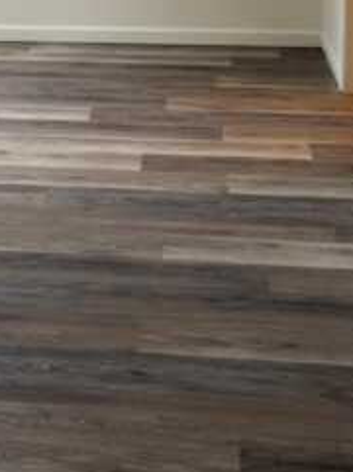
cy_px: -47
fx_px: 1132
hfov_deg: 17.3
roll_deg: +0.3
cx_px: -10
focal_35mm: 83
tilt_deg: -10.9
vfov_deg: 22.3
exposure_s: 1/60
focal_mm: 5.96
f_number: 1.6
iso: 160
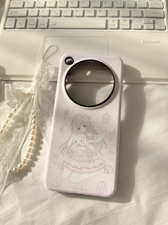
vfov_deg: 67.3
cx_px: 84
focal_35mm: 26
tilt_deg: -73.0
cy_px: 112
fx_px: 168
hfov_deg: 53.0
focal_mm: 5.96
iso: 50
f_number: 1.6
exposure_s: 1/861
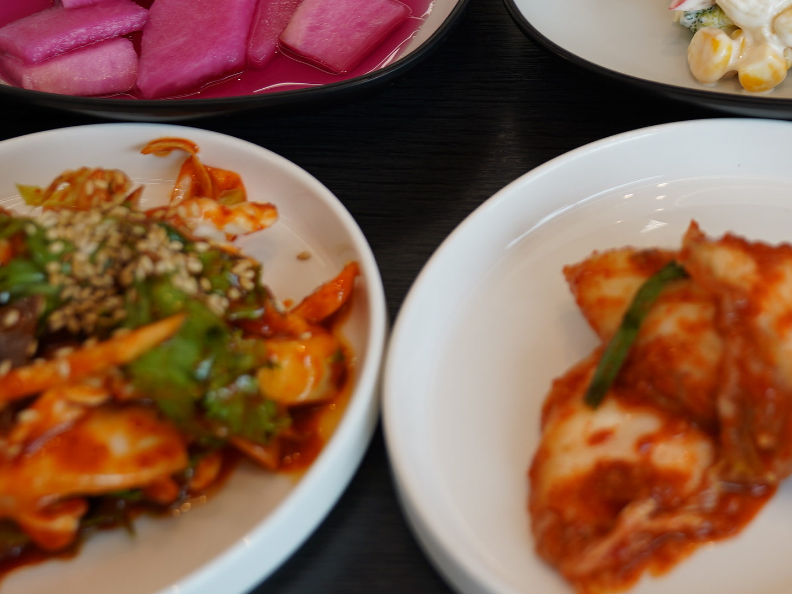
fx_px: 1991
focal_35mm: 87
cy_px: -79
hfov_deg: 21.7
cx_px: 791
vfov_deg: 16.4
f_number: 4
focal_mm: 33
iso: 100
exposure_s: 1/60
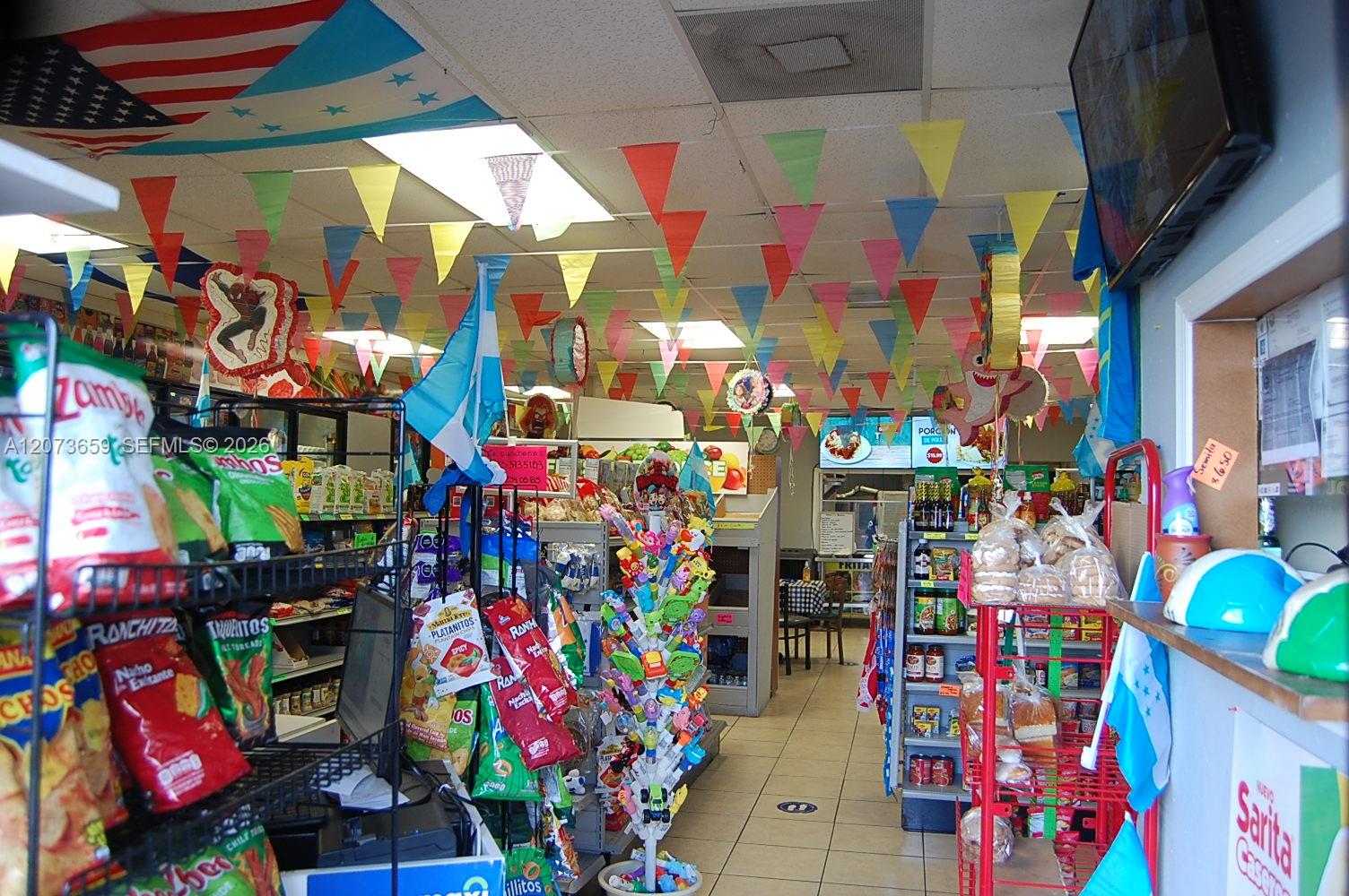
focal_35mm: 27
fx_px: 1011
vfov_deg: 47.8
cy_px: 448
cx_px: 674
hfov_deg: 67.4
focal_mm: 18
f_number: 4
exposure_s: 1/60
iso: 400
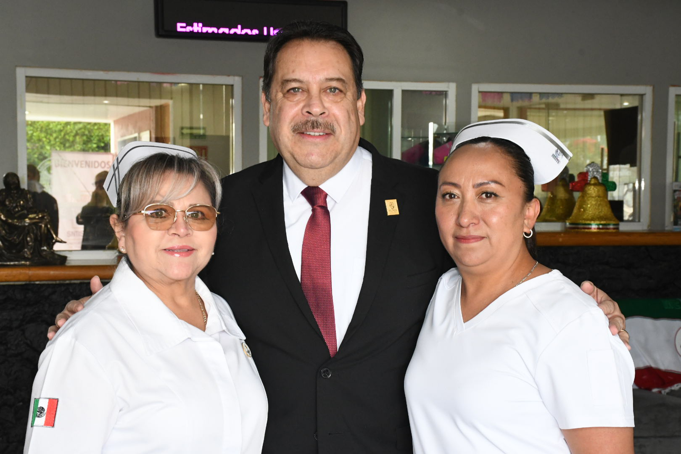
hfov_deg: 30.1
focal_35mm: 67
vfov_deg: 20.3
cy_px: 227
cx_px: 340
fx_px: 1267
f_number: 11
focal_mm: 45
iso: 3200
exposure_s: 1/125
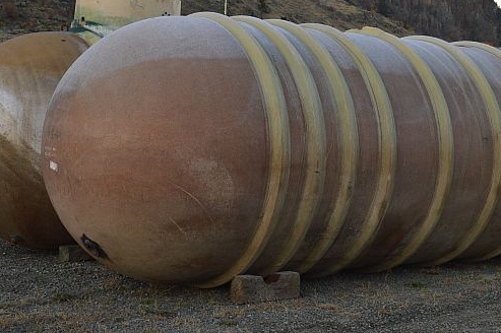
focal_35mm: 73
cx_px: 325
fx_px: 1015
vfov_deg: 18.6
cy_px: 115
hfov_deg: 27.6
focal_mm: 24
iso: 180
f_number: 5.6
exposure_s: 1/125
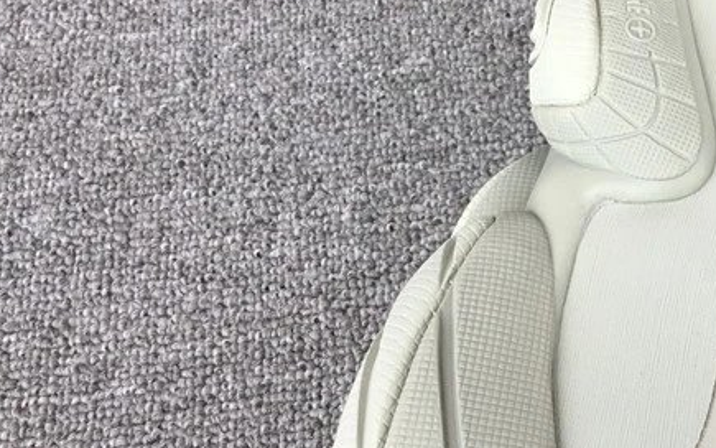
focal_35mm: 68
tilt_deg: -59.1
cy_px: 231
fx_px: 1327
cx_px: 714
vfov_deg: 19.1
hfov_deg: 28.4
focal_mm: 3.3
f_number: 2.4
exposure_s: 1/192
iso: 25
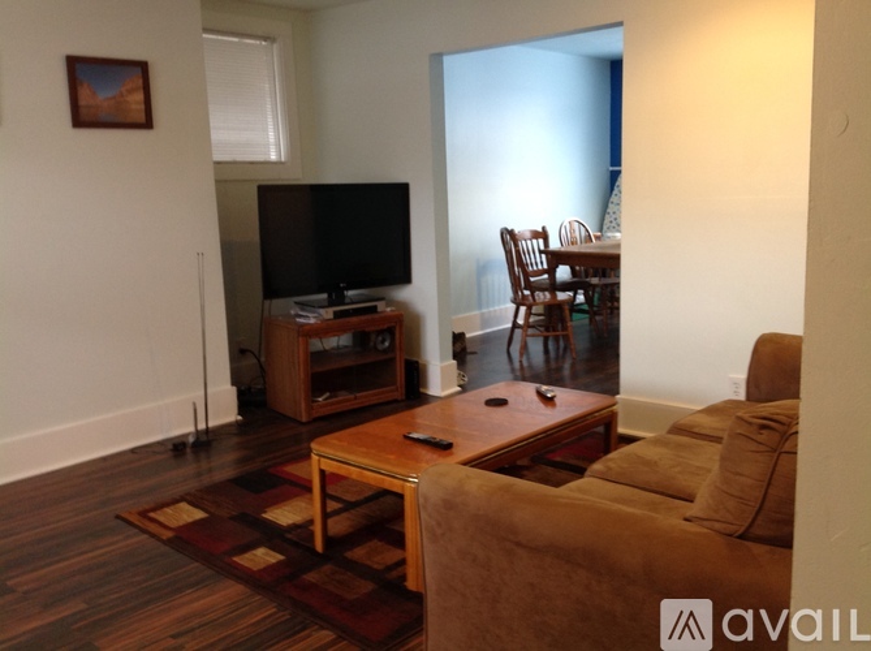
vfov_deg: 40.6
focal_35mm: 35
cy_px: 326
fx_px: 880
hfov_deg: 52.7
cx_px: 436
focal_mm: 4.28
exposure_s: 1/15
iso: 100
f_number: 2.4
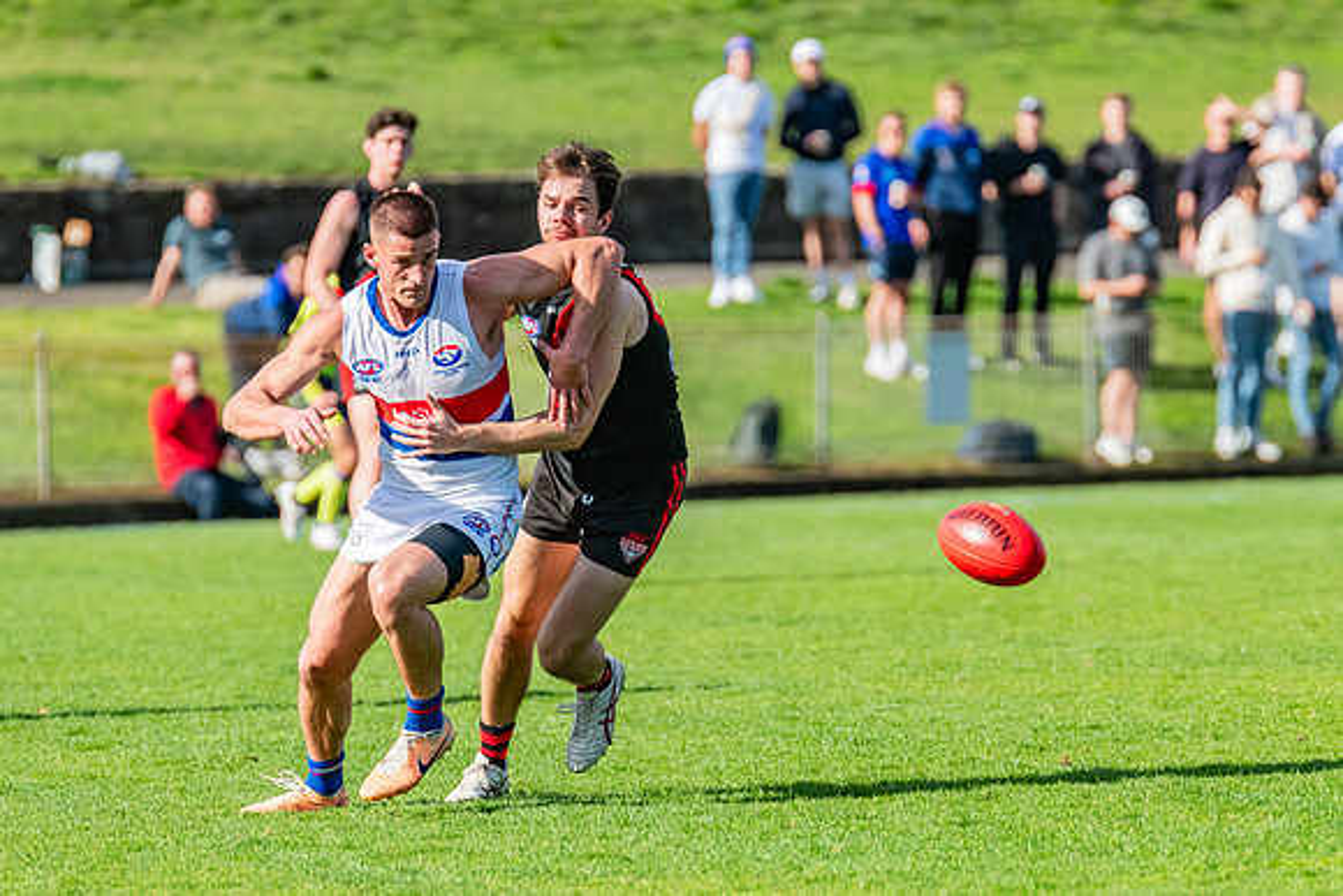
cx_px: 770
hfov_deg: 4.0
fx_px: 19272
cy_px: 510
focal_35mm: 516
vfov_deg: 2.7
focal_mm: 420
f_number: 7.1
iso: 800
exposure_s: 1/1600
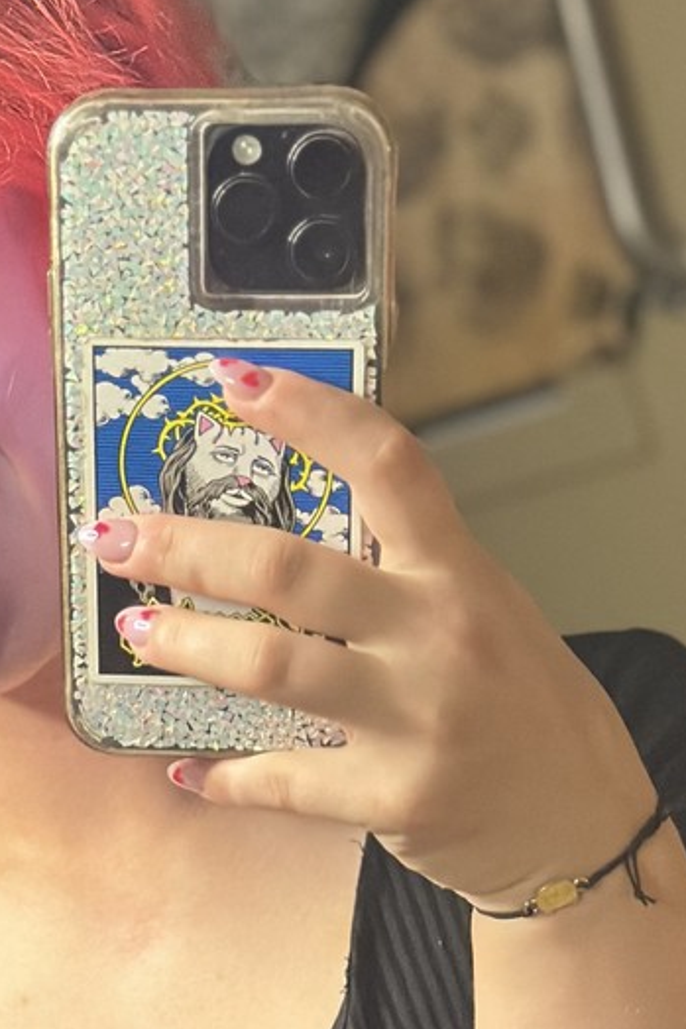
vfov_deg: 16.5
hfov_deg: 11.1
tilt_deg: -14.0
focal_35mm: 122
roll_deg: +16.4
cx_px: -55
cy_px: 1015
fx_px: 3489
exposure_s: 1/24
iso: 1000
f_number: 1.78
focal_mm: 6.86
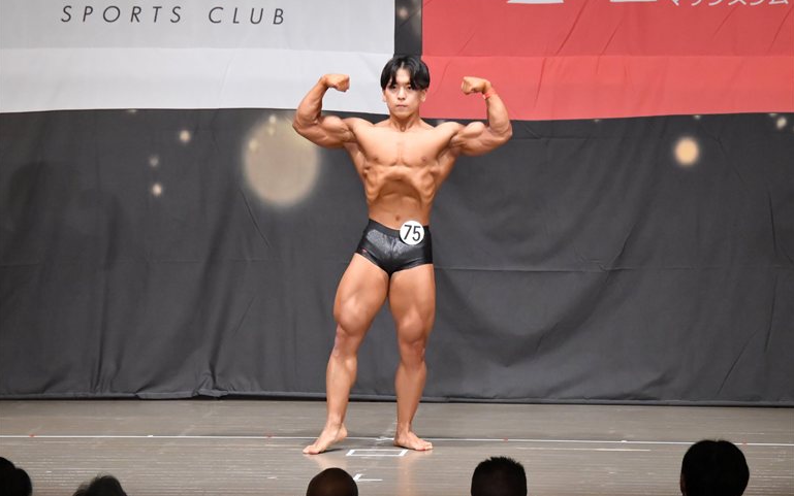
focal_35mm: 192
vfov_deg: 6.8
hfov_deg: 10.9
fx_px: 4156
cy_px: 258
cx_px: 396
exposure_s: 1/400
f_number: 5.6
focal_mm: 125
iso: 8000
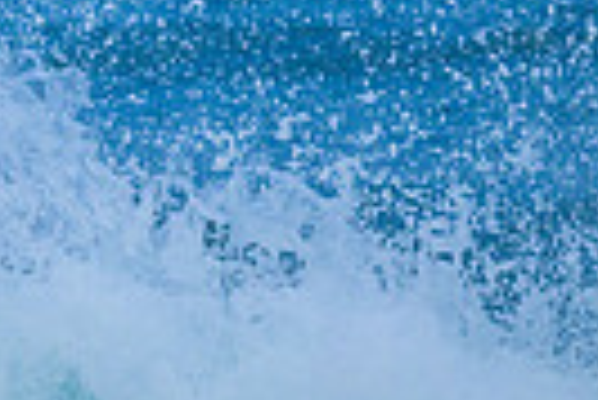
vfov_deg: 0.3
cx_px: -626
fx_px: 79903
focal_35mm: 4805
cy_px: 728
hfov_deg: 0.4
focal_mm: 800
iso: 400
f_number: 6.3
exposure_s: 1/3200
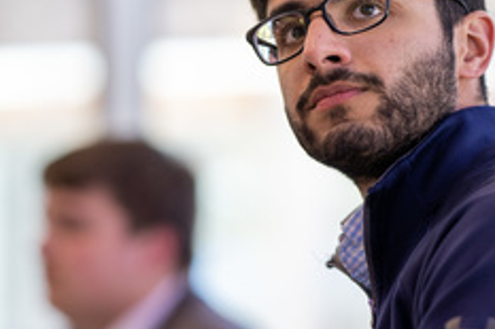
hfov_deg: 9.4
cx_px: 187
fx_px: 3009
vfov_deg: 6.3
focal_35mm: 219
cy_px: 214
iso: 160
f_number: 1.4
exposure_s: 1/500
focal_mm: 85
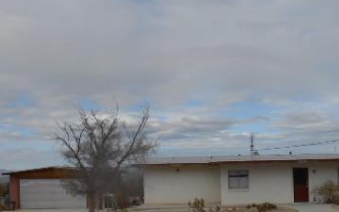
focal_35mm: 49
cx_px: 197
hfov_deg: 40.9
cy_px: 161
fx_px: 453
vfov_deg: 26.0
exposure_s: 1/1500
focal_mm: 4.6
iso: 80
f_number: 3.5
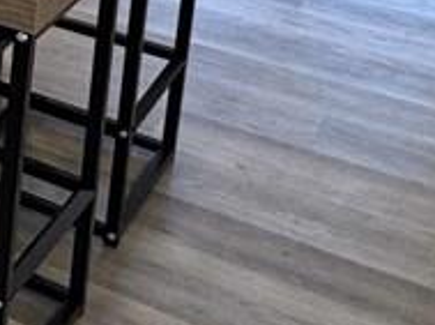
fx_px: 1192
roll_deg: +0.7
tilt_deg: -11.2
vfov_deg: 13.6
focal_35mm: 95
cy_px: -286
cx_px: -589
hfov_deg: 14.4
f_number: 2.2
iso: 250
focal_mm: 2.22
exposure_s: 1/120
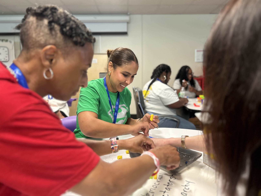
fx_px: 196
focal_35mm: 26
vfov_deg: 53.1
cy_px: 98
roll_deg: +0.1
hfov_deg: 67.3
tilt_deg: -6.9
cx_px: 130
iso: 125
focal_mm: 5.7
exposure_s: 1/60
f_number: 1.5
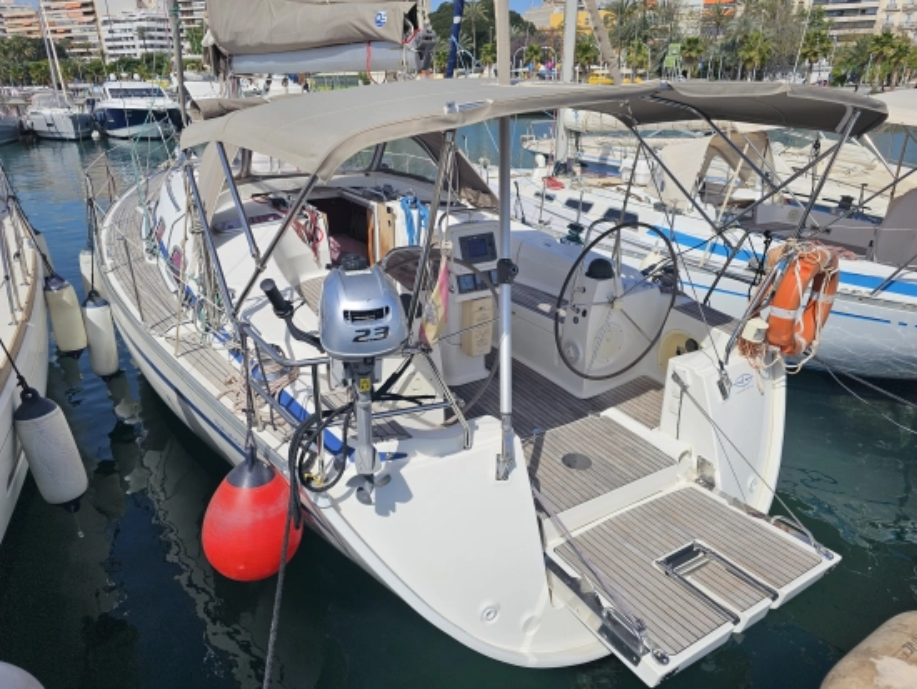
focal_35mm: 23
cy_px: 344
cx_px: 458
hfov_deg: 73.9
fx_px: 610
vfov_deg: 58.9
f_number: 1.7
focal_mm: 6.3
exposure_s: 1/1441
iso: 10
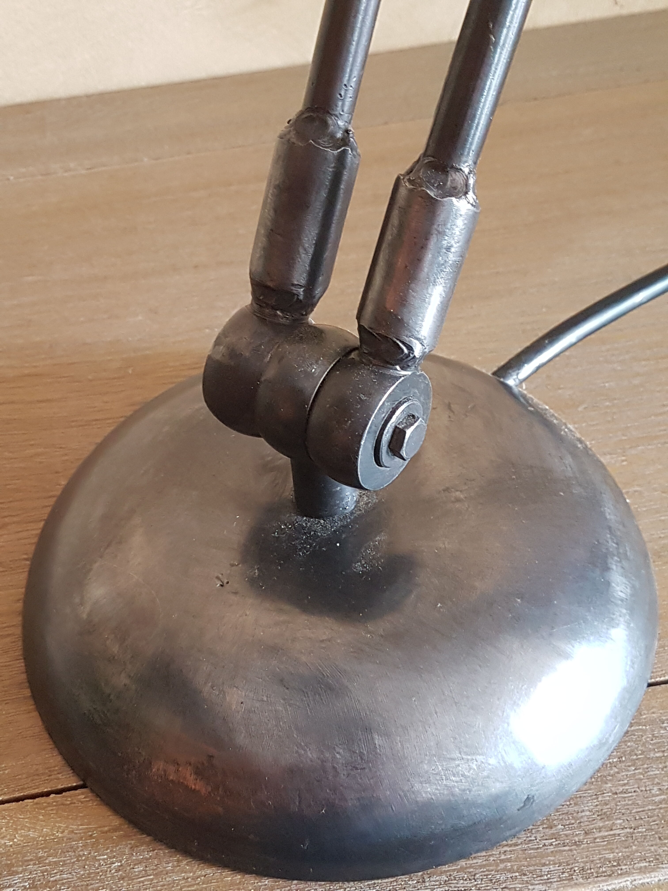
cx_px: 334
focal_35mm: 26
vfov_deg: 67.3
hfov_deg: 53.1
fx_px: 669
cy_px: 446
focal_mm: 4.2
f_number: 1.7
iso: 200
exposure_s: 1/25
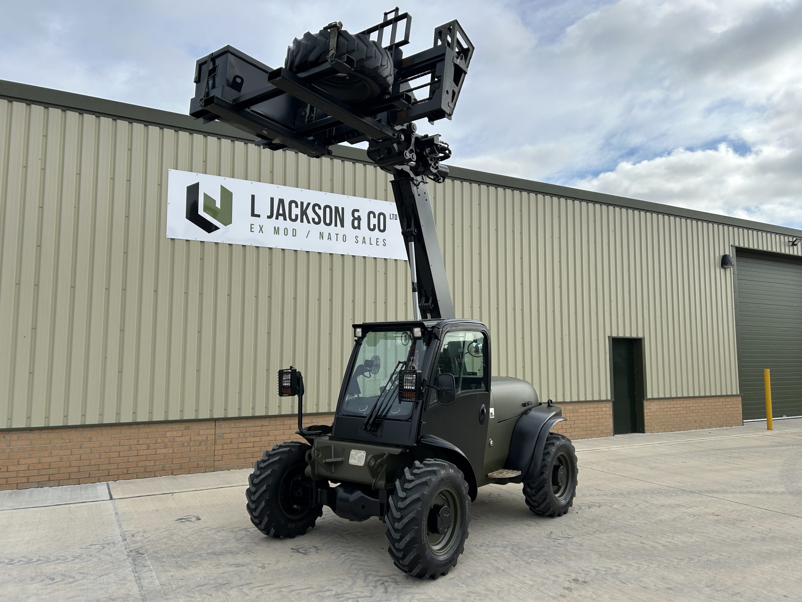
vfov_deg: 53.1
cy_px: 301
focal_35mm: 26
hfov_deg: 67.3
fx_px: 602
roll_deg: -0.2
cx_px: 401
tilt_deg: +7.8
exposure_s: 1/4274
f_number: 1.5
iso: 50
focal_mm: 5.7
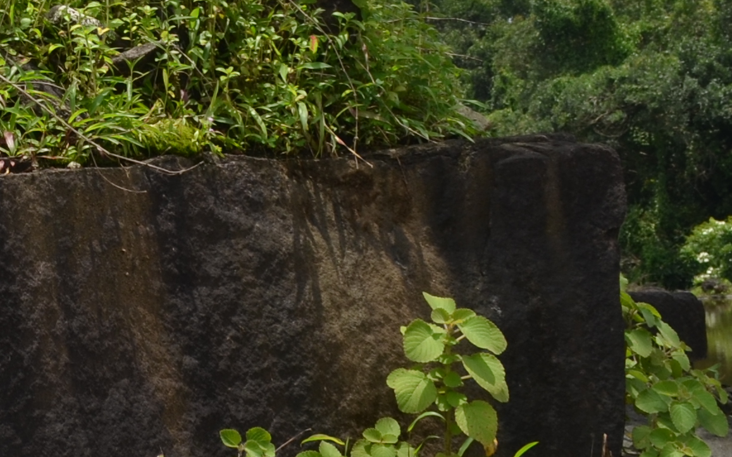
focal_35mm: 117
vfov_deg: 10.7
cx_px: -342
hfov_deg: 16.4
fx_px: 2334
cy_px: -257
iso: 100
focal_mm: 18
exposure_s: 1/250
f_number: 8
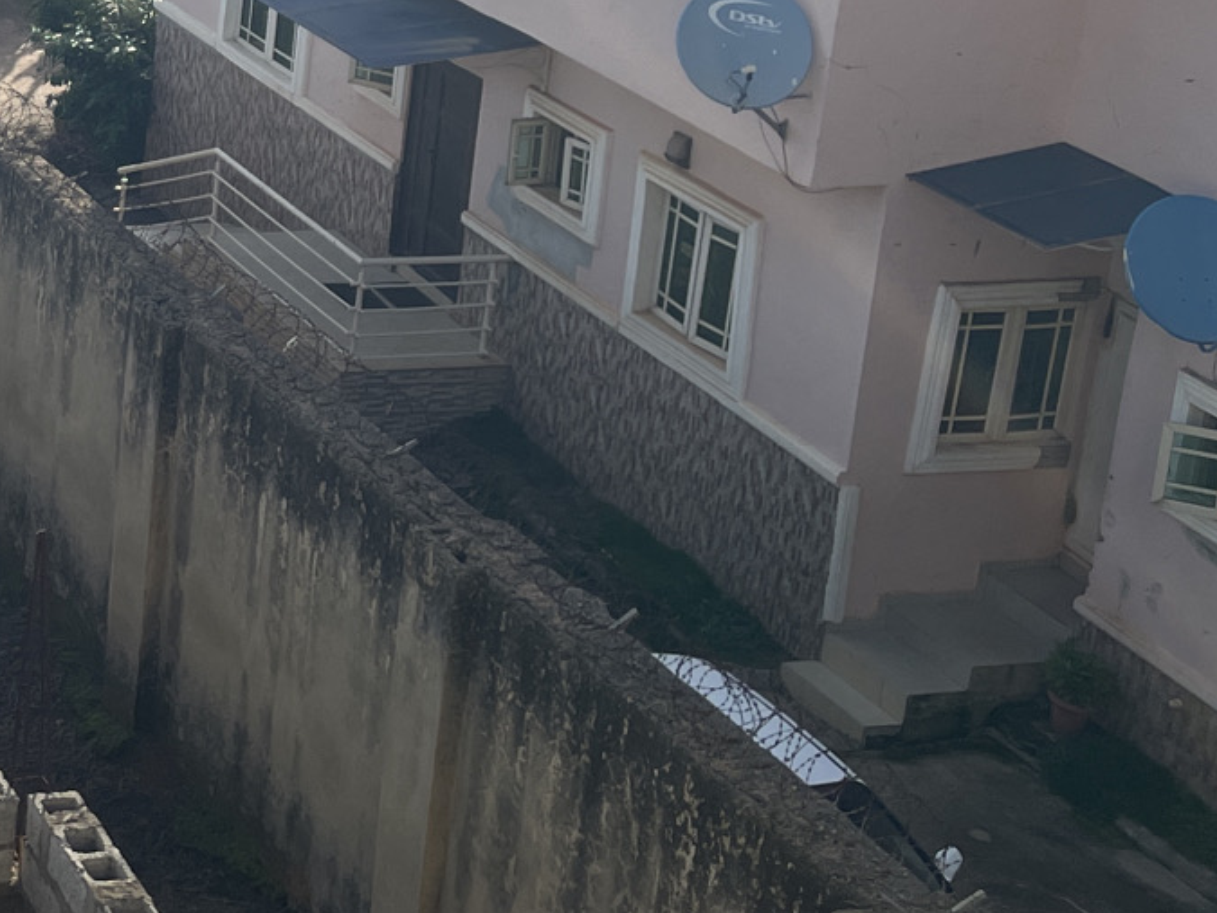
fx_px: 2707
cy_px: -164
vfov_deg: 18.2
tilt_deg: -13.3
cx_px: -584
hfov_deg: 21.5
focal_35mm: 77
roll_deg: -3.3
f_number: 1.6
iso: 50
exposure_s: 1/2053
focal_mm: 4.2
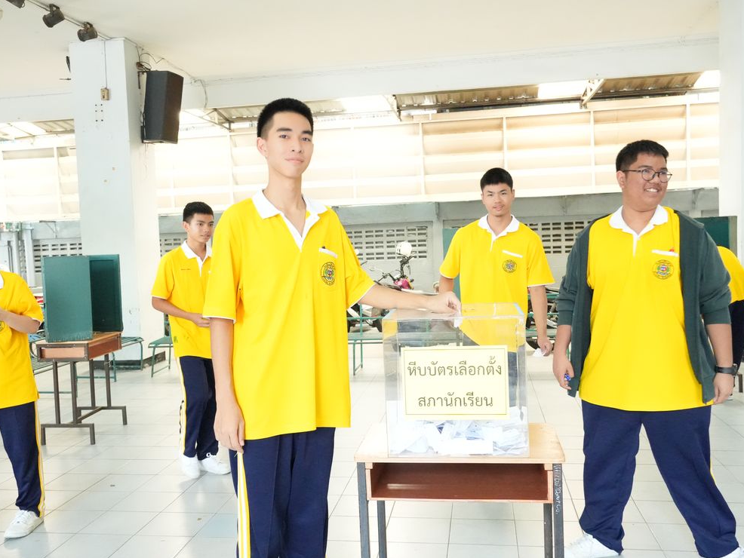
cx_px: 356
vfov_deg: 41.2
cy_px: 282
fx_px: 743
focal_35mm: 35
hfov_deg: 53.2
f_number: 4.5
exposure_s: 1/250
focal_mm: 21
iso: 8000
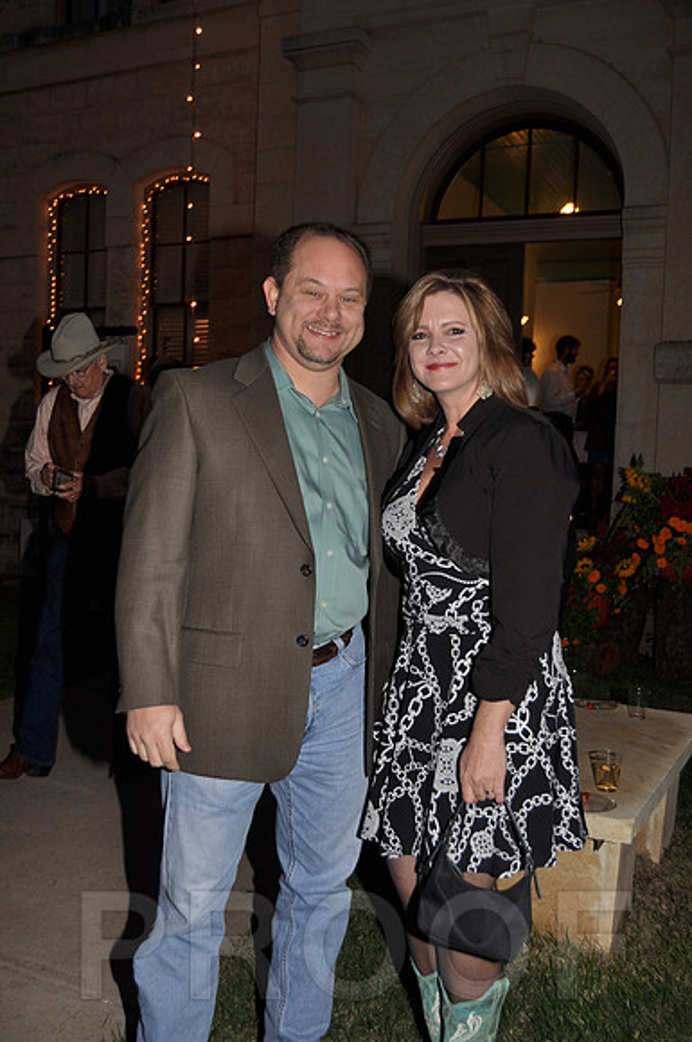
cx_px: 346
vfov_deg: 53.2
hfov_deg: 36.8
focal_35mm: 36
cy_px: 521
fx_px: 1041
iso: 200
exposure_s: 1/60
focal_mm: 24
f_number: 4
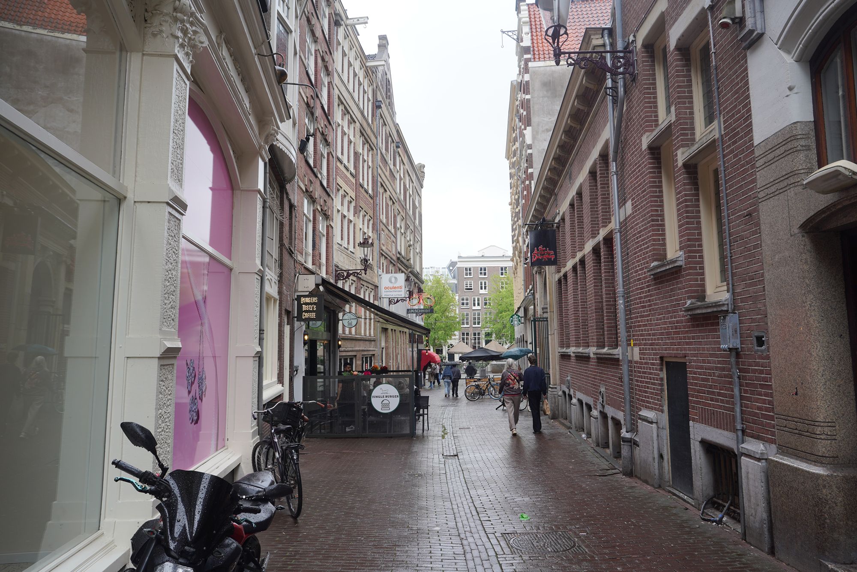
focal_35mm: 24
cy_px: 286
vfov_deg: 53.1
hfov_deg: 73.7
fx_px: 571
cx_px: 428
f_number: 6.3
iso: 100
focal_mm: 24
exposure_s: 1/100
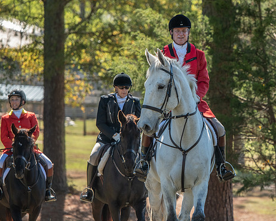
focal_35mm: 275
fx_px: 2245
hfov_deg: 7.0
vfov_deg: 5.6
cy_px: 107
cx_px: 189
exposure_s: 1/320
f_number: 4
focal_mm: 170
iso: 280
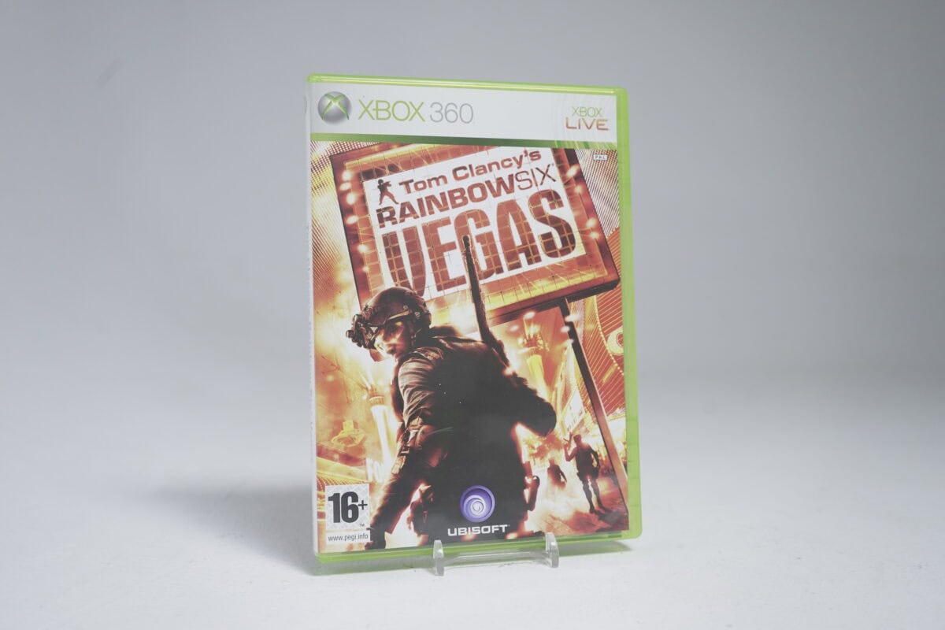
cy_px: 315
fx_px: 971
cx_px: 472
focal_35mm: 37
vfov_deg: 35.9
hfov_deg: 51.9
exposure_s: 1/125
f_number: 5.6
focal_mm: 37
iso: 3200
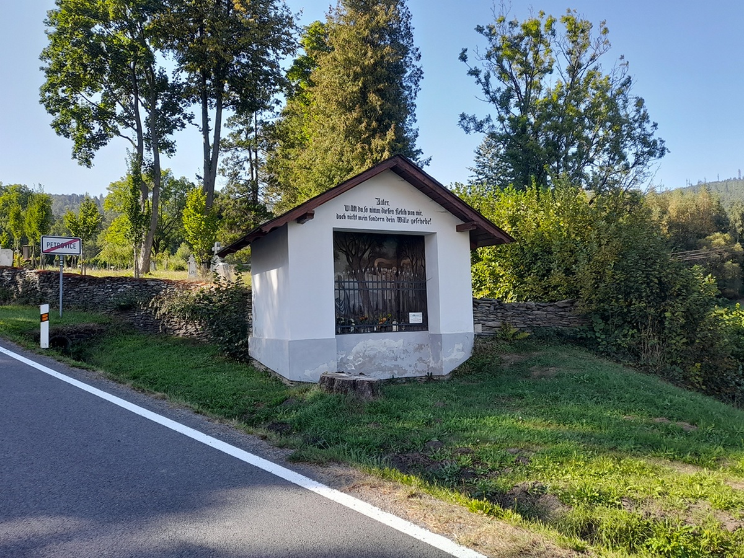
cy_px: 279
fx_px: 537
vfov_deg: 54.9
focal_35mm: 25
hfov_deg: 69.4
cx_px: 372
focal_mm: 4.6
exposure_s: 1/164
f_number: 2
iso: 20
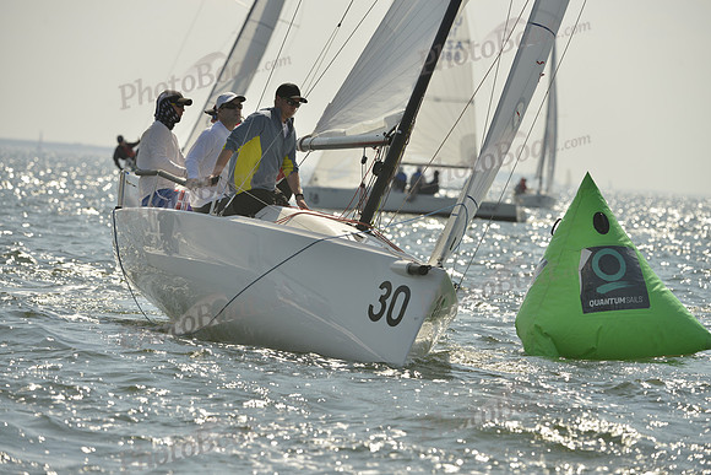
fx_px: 5333
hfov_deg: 7.6
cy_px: 238
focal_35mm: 270
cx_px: 356
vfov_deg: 5.1
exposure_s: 1/1600
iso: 280
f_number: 7.1
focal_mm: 270
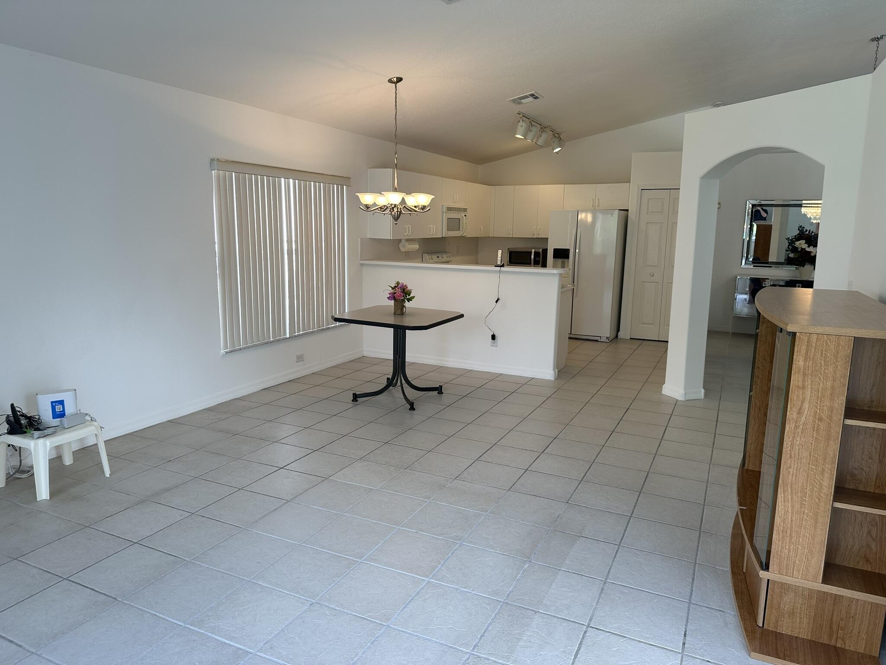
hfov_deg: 71.6
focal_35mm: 24
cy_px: 332
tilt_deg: -10.2
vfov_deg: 56.8
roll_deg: -1.4
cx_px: 443
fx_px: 614
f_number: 1.78
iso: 80
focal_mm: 6.86
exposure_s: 1/120
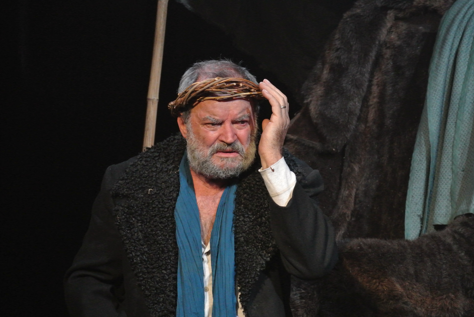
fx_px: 2847
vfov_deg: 6.4
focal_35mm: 216
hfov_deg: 9.5
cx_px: 237
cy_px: 158
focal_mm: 80.1
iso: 2500
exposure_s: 1/80
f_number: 5
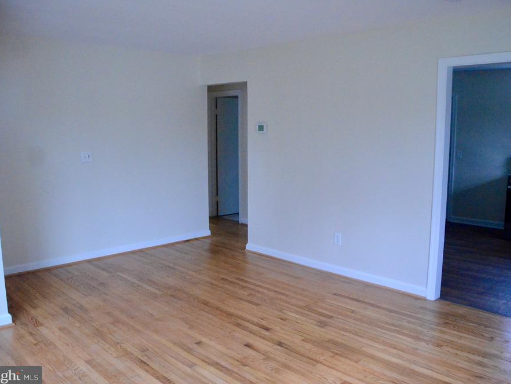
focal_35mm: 30
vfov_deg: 46.8
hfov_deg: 59.9
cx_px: 275
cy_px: 191
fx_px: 443
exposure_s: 1/640
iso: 6400
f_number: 3.5
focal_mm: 18
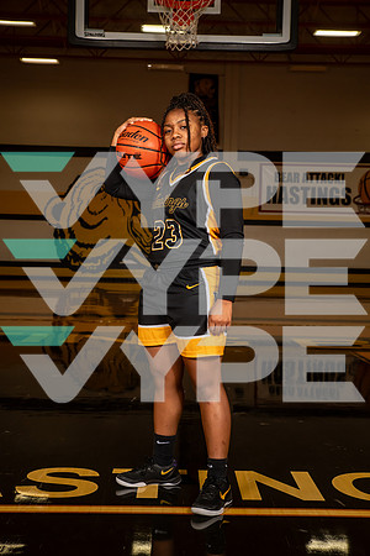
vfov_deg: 38.2
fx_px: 802
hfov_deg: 26.0
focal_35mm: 52
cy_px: 278
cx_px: 185
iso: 640
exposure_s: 1/400
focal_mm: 52
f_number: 7.1
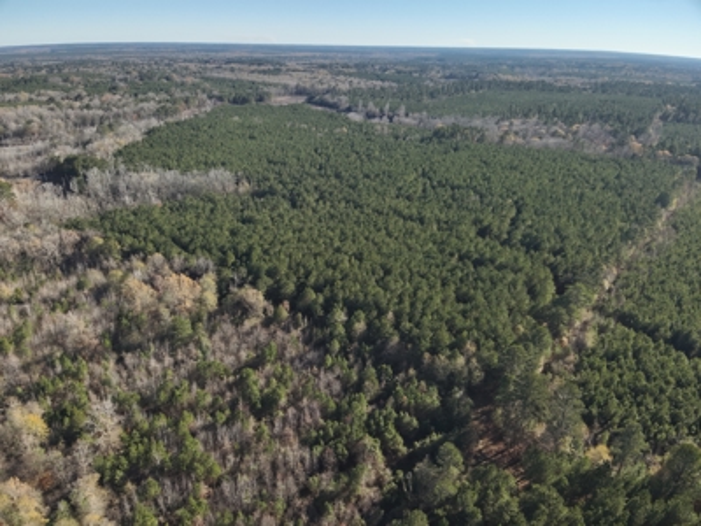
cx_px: 350
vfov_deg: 56.8
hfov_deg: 71.6
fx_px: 486
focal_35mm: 24
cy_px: 263
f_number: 2.8
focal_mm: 4.4
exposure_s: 1/800
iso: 100
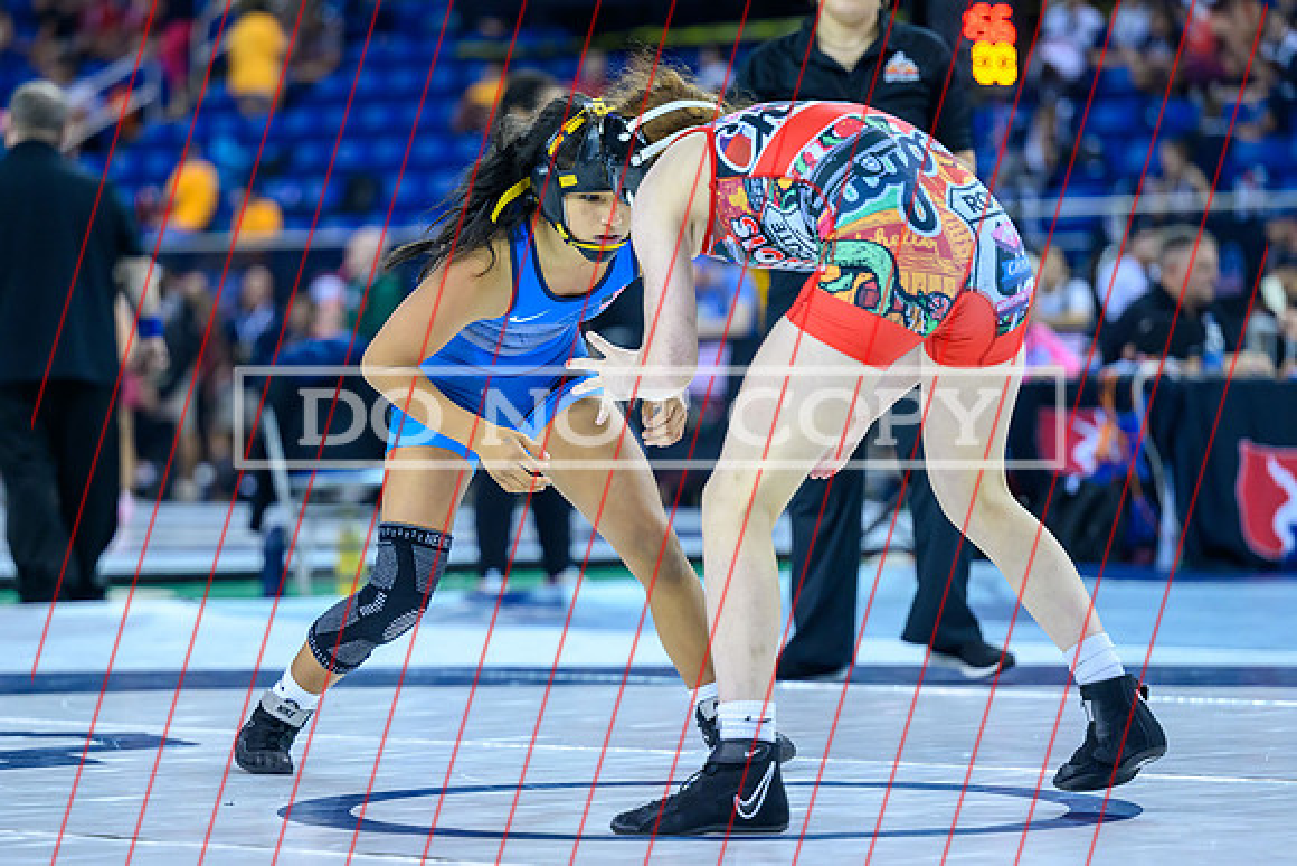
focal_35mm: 152
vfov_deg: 9.1
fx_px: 5466
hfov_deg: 13.5
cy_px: 455
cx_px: 477
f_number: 2.8
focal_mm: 120
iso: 2000
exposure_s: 1/800
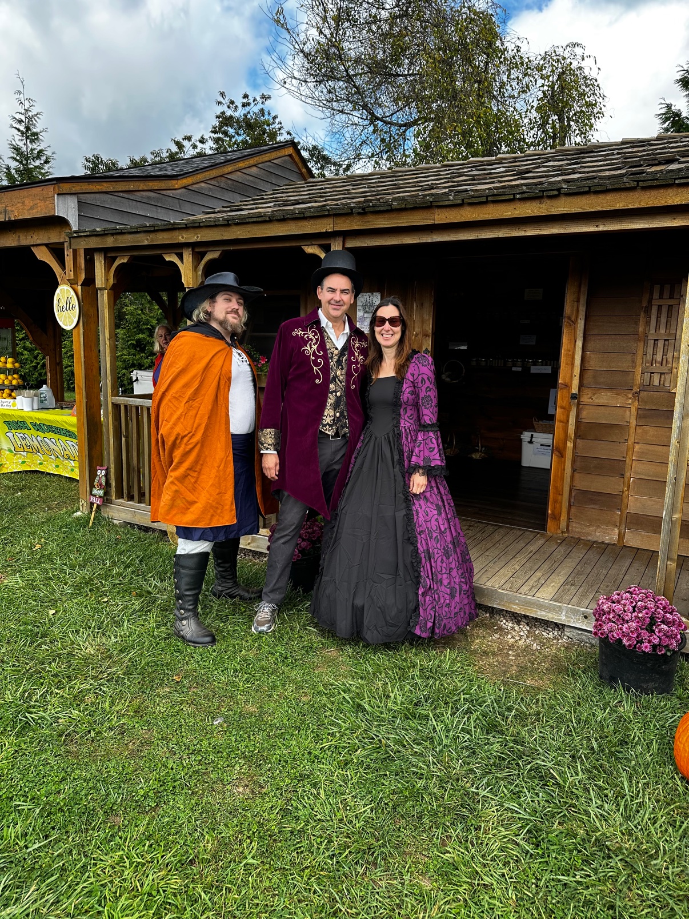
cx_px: 344
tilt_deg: -9.6
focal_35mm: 24
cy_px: 460
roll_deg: -2.3
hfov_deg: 56.8
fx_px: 637
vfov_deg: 71.6
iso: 80
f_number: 1.78
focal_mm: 6.86
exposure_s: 1/667
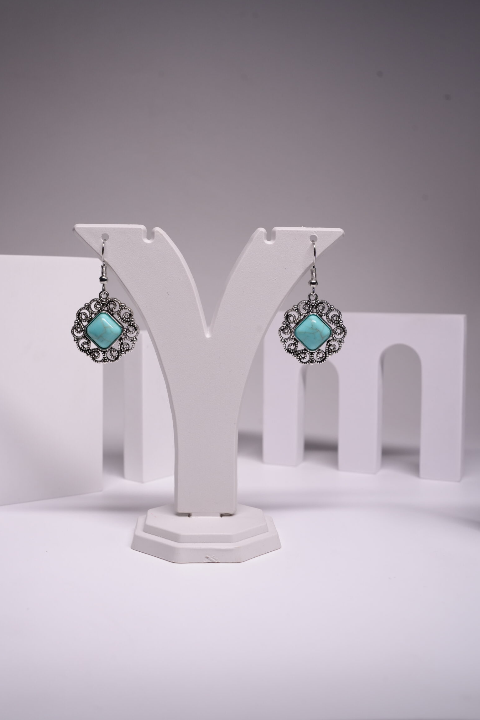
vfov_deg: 49.5
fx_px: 780
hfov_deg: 34.2
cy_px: 335
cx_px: 216
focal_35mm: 39
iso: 800
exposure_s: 1/100
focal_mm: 35
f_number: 9
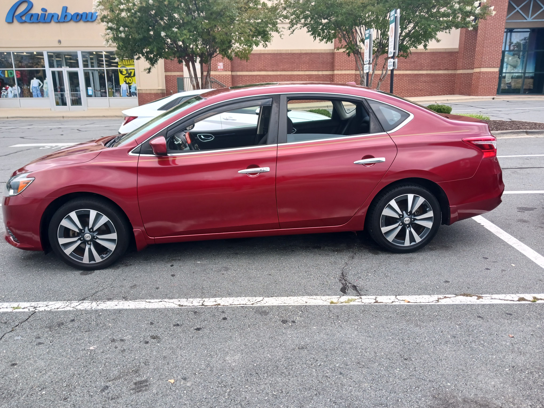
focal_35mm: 27
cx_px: 272
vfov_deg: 51.4
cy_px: 204
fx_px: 424
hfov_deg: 65.3
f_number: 1.8
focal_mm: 4
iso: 20
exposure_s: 1/100
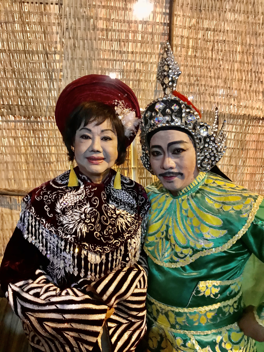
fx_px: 285
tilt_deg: -5.9
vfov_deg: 63.4
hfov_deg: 49.7
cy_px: 176
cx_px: 132
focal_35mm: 28
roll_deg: -1.3
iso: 100
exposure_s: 1/4
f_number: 1.8
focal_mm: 3.99
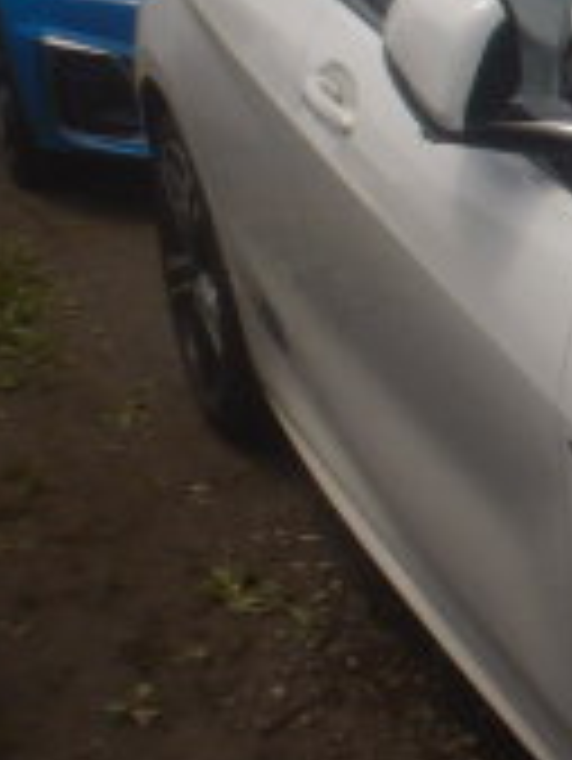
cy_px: 477
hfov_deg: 13.3
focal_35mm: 91
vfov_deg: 21.5
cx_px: 1243
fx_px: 2002
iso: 125
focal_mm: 4.3
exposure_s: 1/640
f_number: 2.8
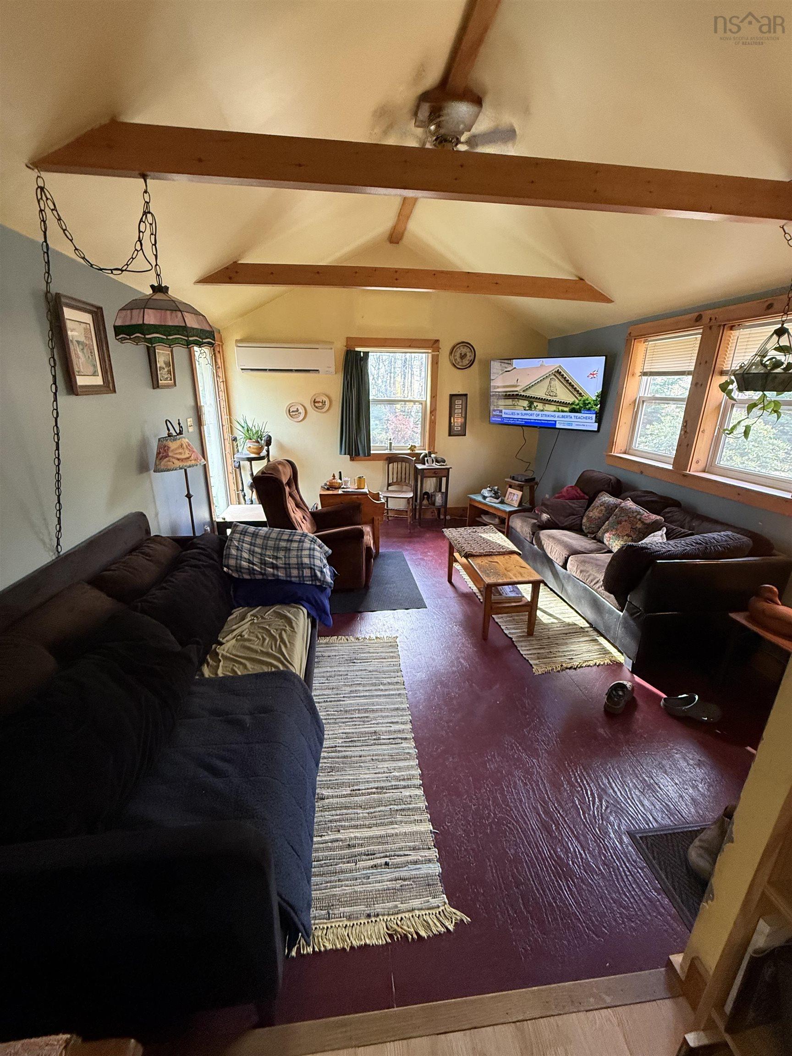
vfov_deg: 102.1
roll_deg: -1.3
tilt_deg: -18.1
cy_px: 528
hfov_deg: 85.7
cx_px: 396
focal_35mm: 14
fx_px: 427
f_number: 2.2
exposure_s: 1/60
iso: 400
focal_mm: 2.22
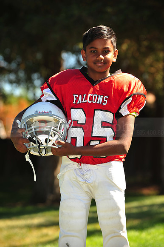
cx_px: 82
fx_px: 1231
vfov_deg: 11.4
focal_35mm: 180
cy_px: 124
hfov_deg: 7.6
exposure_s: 1/200
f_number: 5
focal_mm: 180
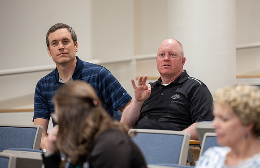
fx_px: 1755
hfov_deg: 8.5
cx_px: 157
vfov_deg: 5.5
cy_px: 89
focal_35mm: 245
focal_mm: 200
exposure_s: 1/200
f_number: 3.2
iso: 1250
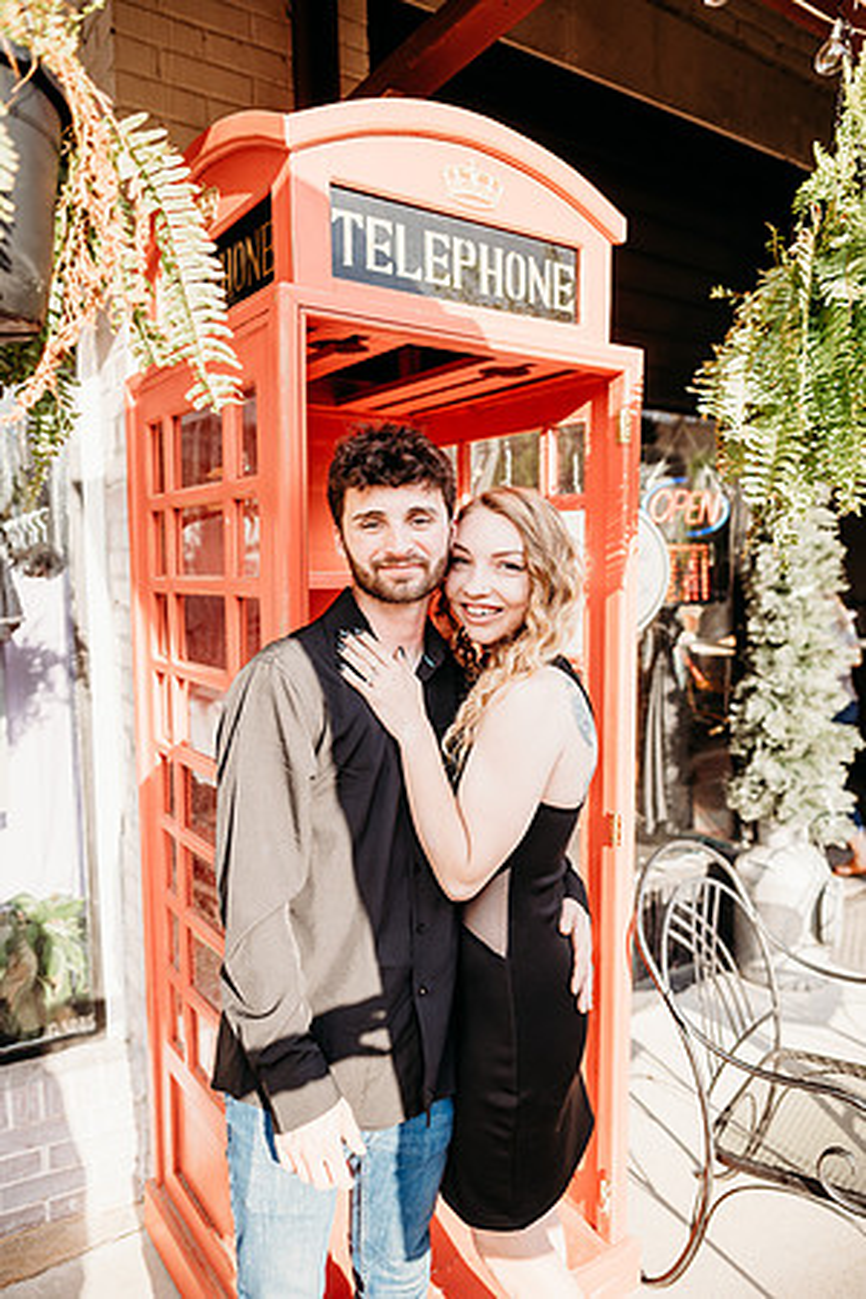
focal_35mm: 24
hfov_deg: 53.1
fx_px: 866
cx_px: 433
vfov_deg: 73.7
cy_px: 650
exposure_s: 1/640
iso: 100
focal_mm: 24
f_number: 2.8
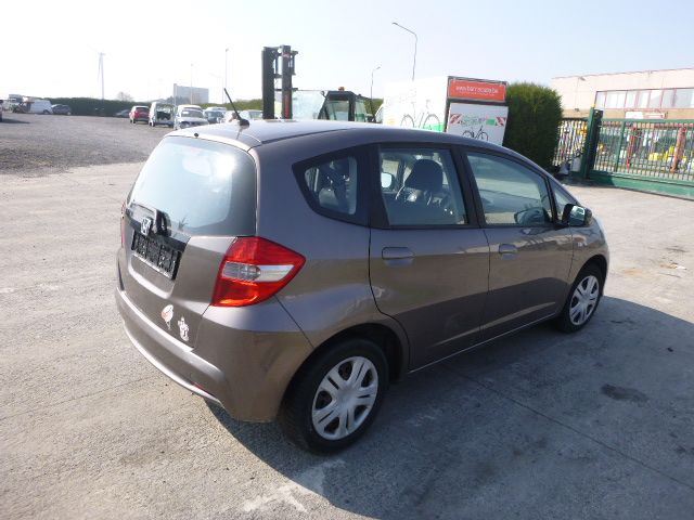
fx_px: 501
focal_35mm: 25
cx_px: 347
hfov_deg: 69.4
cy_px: 260
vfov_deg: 54.9
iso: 100
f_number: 3.9
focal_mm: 4.5
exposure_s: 1/320
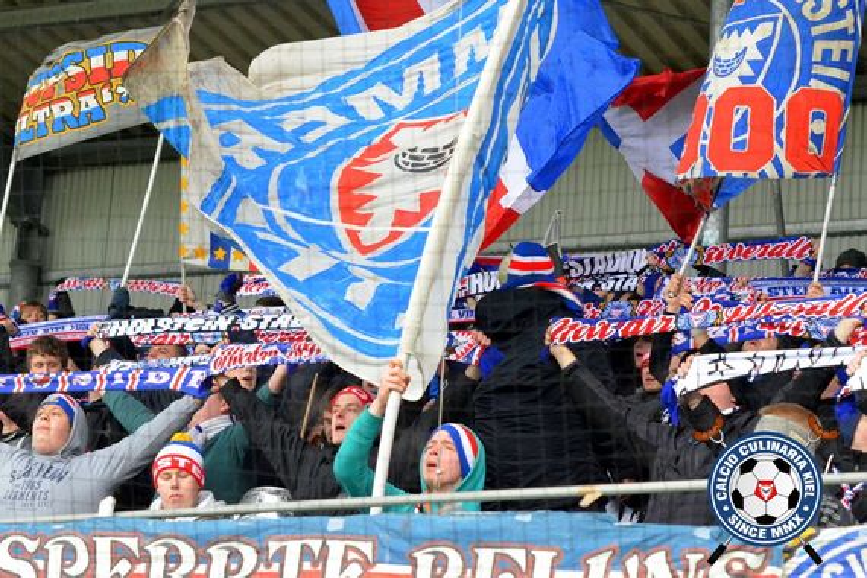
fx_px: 2529
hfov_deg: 19.5
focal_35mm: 105
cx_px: 434
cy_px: 289
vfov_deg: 13.0
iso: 5000
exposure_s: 1/1250
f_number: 4.5
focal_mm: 70
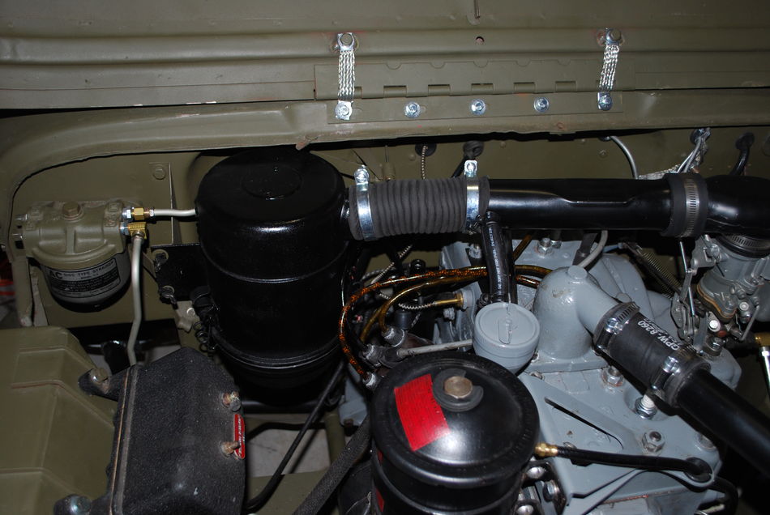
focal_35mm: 36
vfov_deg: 37.0
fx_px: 771
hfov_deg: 53.1
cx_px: 385
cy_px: 258
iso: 200
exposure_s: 1/60
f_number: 4.2
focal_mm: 24
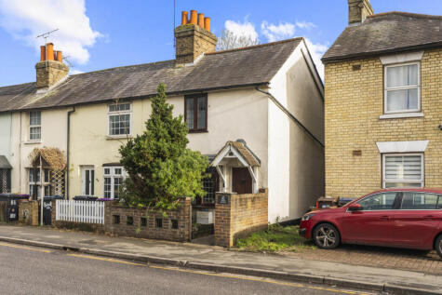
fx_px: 411
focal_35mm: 34
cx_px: 221
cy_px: 148
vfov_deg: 39.4
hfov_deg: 56.5
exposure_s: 1/80
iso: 320
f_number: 8
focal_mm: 33.5
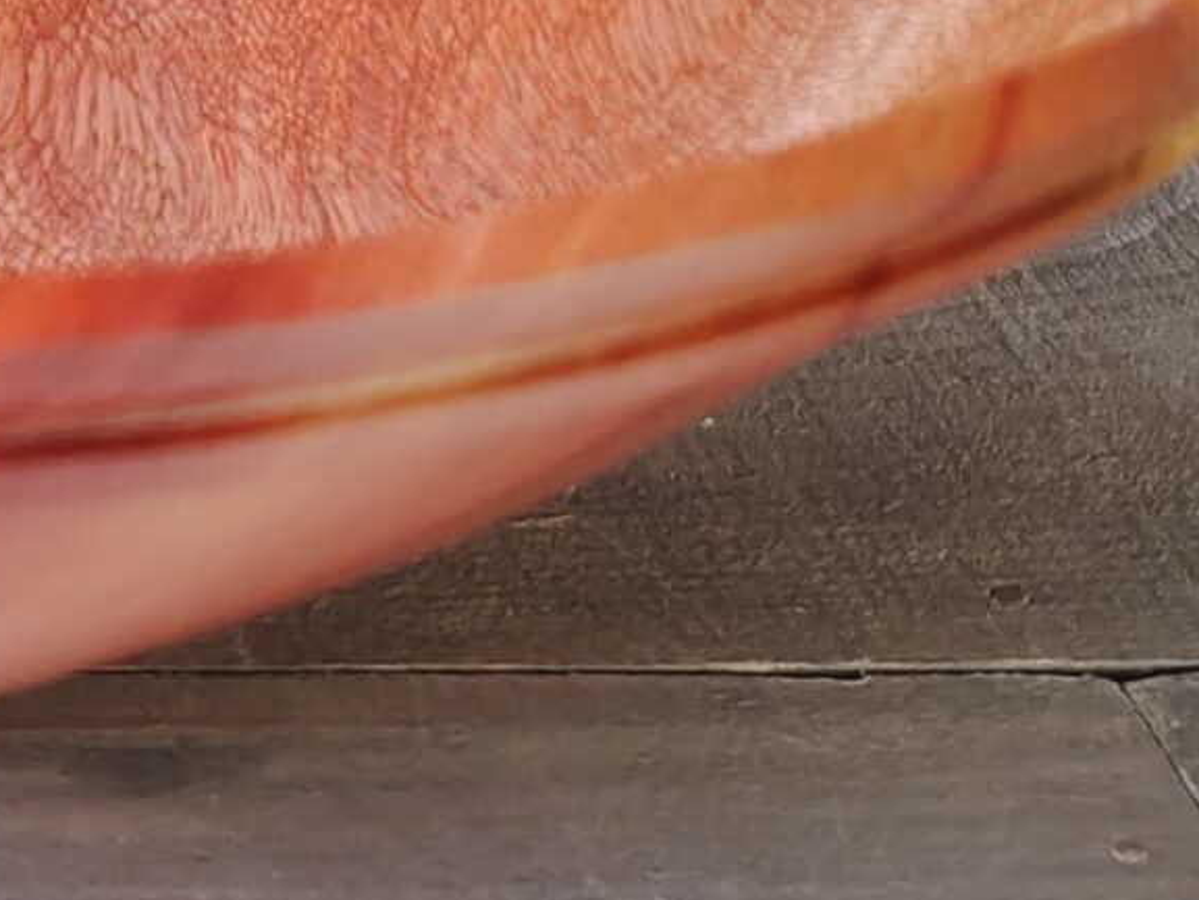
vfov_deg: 14.0
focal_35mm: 102
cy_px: -249
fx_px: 3534
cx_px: -725
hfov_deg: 17.0
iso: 652
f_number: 1.88
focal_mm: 5.56
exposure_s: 1/120
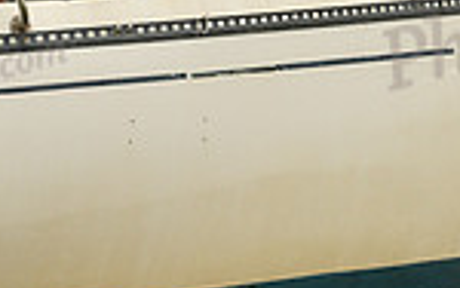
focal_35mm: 790
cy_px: -106
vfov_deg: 1.7
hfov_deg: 2.7
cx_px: 227
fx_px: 9911
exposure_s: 1/1000
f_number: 8
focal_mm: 200
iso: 400
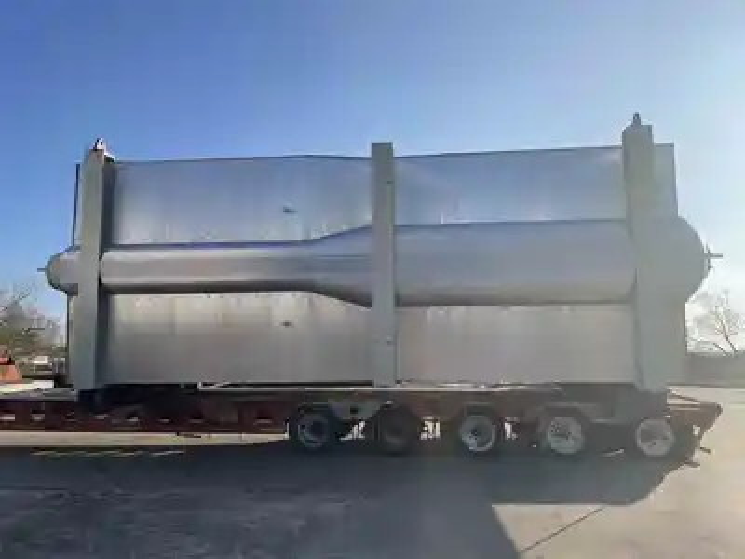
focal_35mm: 26
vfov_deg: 53.1
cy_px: 280
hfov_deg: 67.3
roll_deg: +1.3
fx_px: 560
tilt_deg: +7.9
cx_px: 372
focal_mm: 4.2
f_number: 1.6
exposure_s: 1/3401
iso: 32
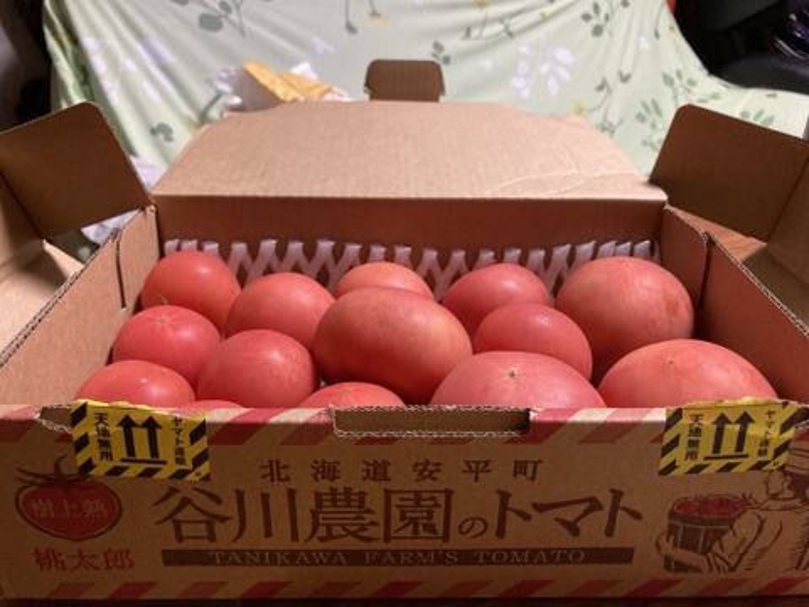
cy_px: 304
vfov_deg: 49.7
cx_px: 404
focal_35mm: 28
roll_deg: -0.4
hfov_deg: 63.4
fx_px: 654
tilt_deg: -27.6
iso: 200
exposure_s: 1/50
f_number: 1.8
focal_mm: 3.99
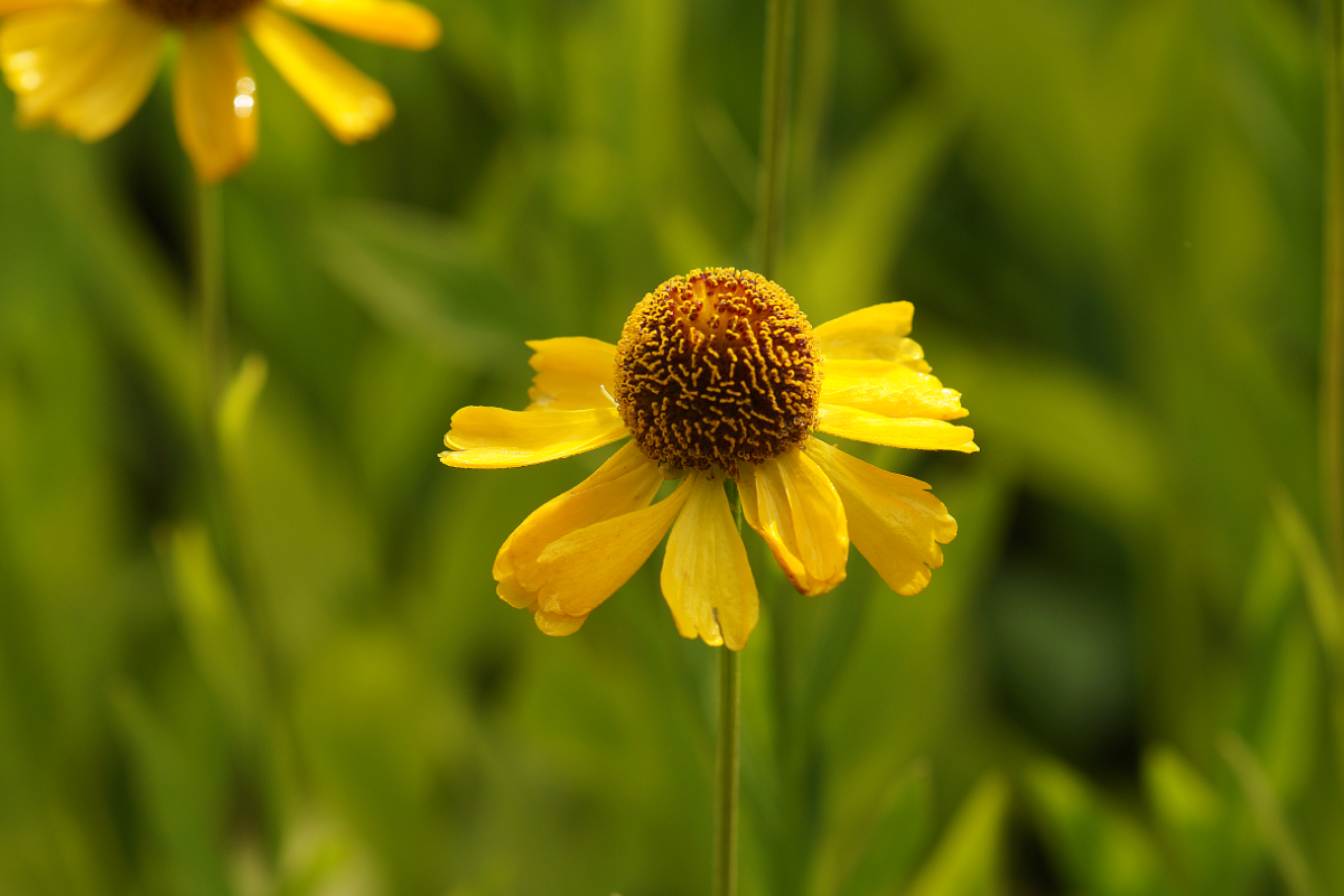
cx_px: 672
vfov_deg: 9.1
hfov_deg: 13.7
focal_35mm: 150
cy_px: 448
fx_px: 5600
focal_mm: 100
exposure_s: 1/160
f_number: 5.6
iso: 125
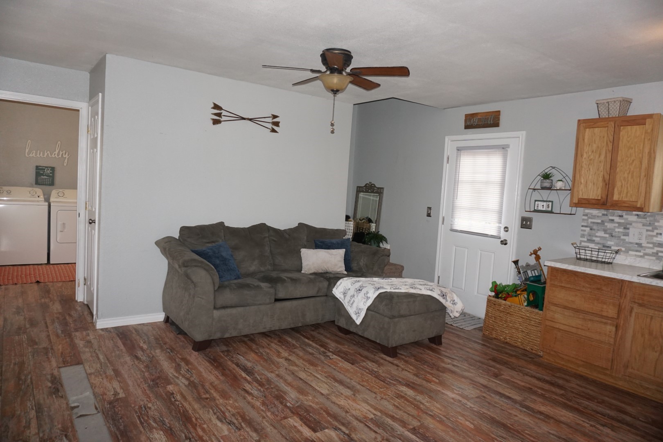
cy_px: 221
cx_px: 332
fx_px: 442
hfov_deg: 73.7
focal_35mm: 24
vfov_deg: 53.1
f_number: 3.5
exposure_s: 1/160
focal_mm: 16
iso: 800
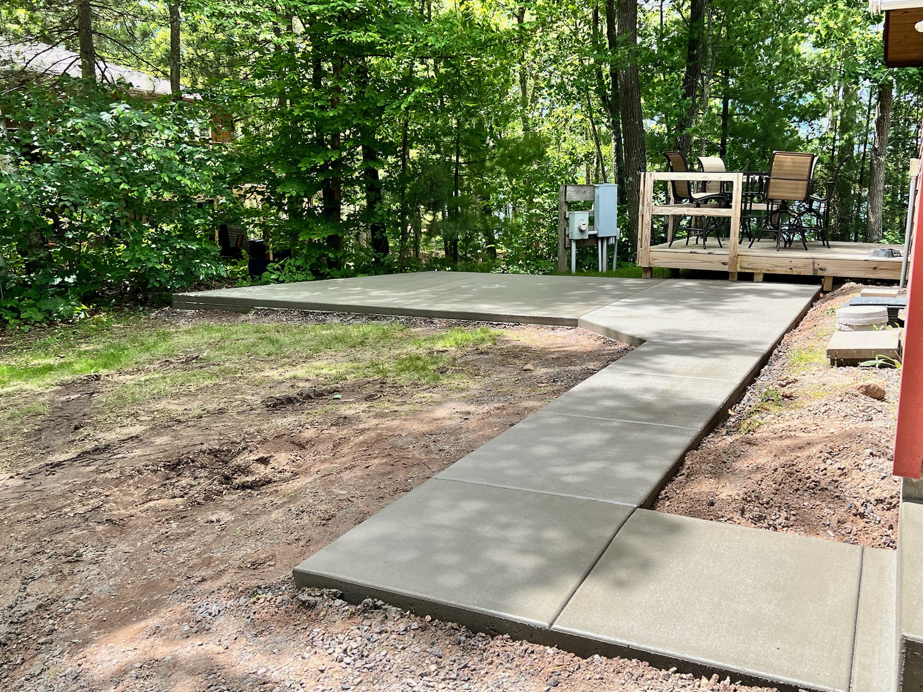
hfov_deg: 55.1
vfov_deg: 42.9
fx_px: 880
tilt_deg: -9.6
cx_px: 535
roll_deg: -0.7
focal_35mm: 33
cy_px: 334
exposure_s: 1/1266
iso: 50
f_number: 1.5
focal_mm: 5.7
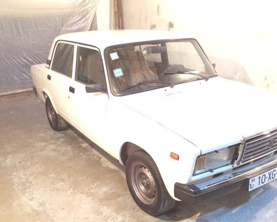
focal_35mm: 34
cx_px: 135
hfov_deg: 52.8
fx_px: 279
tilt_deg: -21.0
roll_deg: +2.2
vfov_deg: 43.3
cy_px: 122
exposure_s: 1/17
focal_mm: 4.15
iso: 400
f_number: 2.2
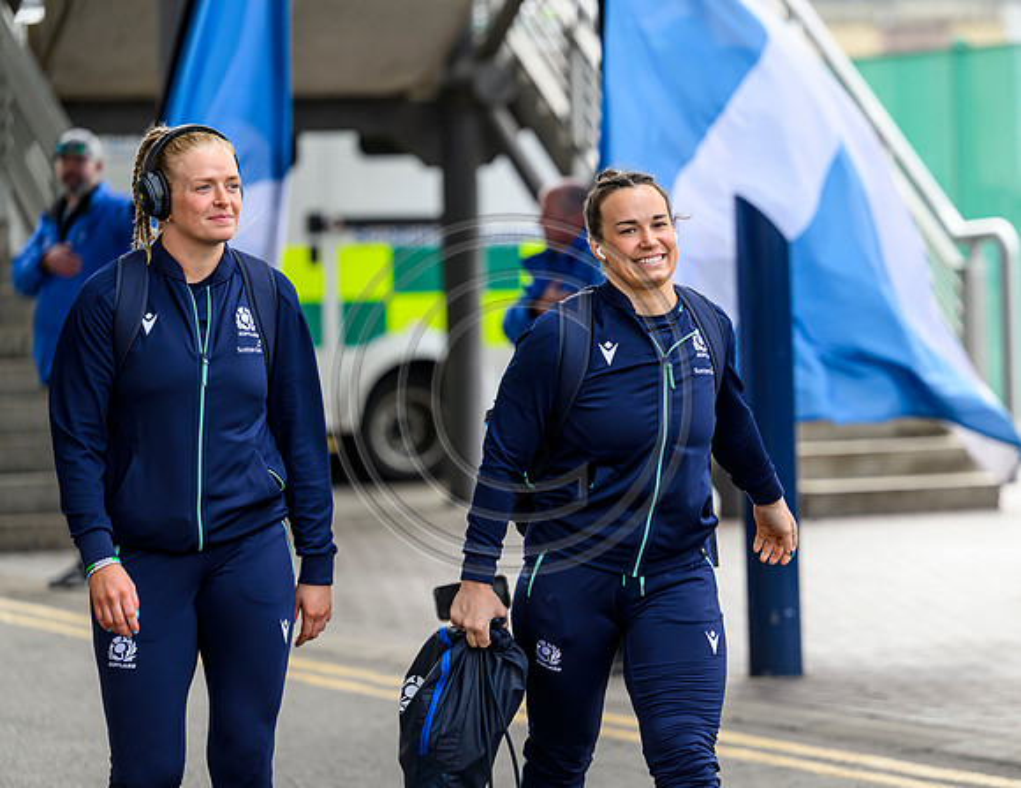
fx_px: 5864
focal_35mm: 197
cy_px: 440
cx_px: 660
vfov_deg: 7.7
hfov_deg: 9.9
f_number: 3.2
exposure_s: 1/800
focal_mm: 160
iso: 500
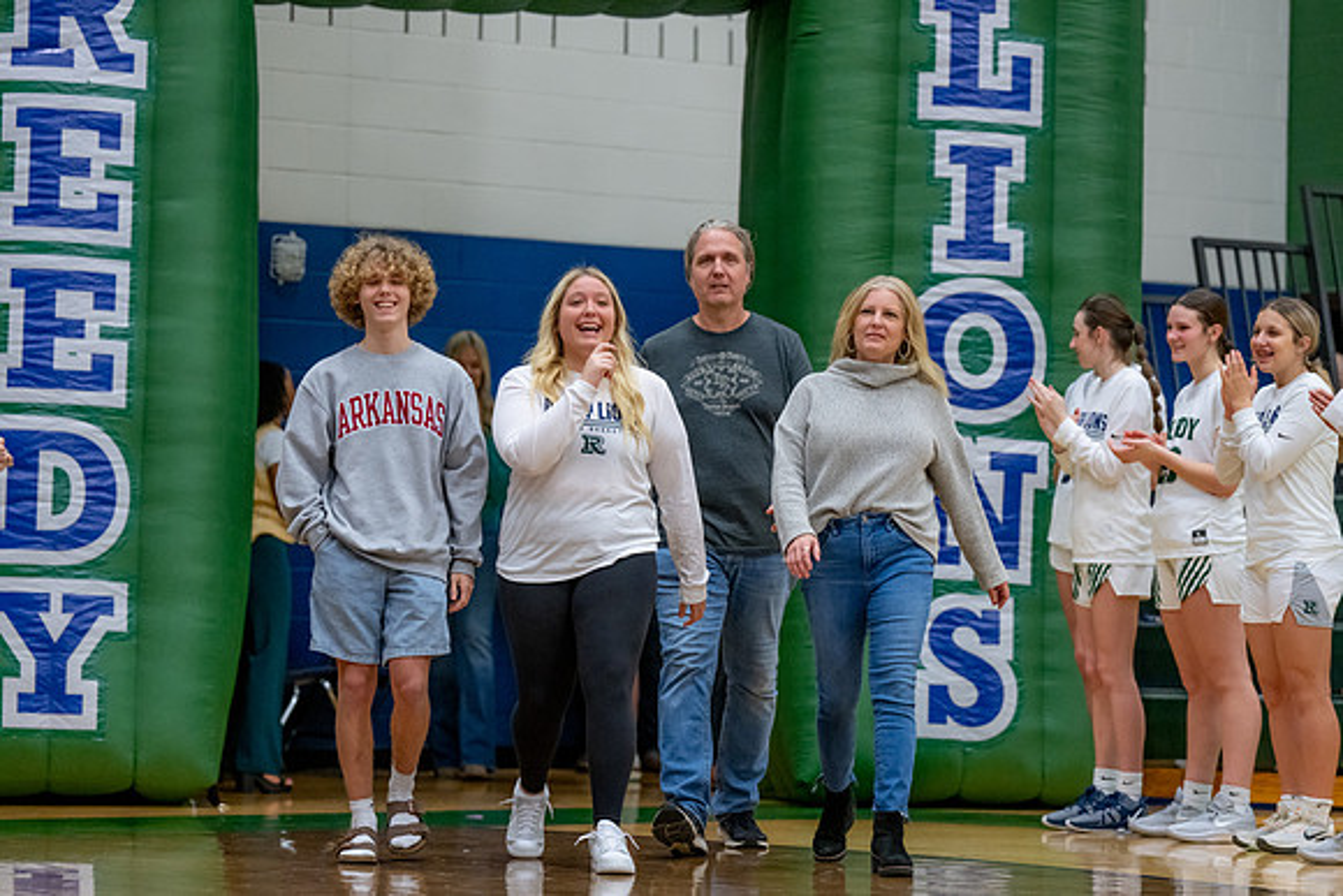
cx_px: 672
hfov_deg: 14.1
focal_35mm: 146
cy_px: 448
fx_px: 5441
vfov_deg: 9.4
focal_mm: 133
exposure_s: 1/400
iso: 2500
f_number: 2.8
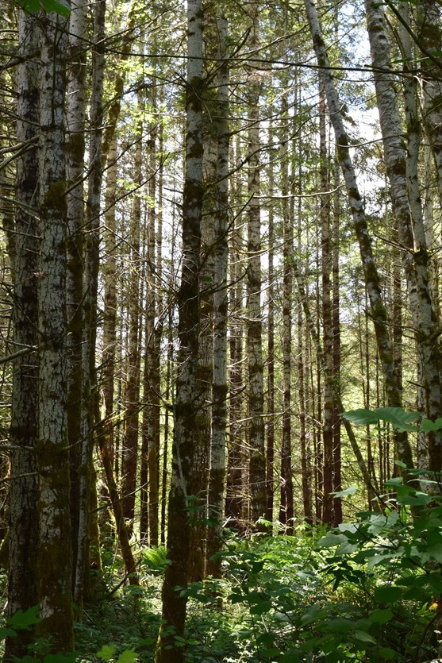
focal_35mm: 53
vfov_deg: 37.7
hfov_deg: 25.6
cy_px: 370
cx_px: 178
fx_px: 969
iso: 400
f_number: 8
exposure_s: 1/80
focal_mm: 27
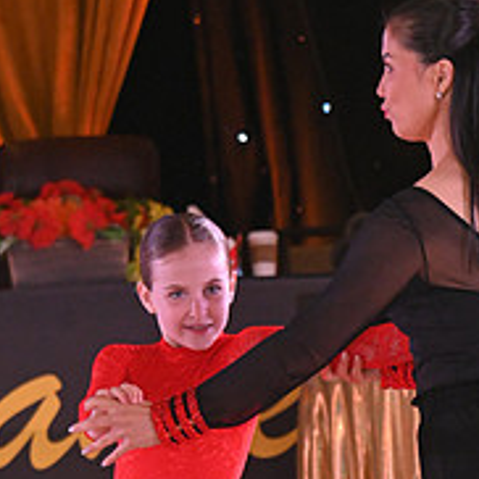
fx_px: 5088
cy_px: 582
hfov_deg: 5.4
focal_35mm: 325
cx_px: 438
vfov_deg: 5.4
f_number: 6.3
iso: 3200
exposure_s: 1/320
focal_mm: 120
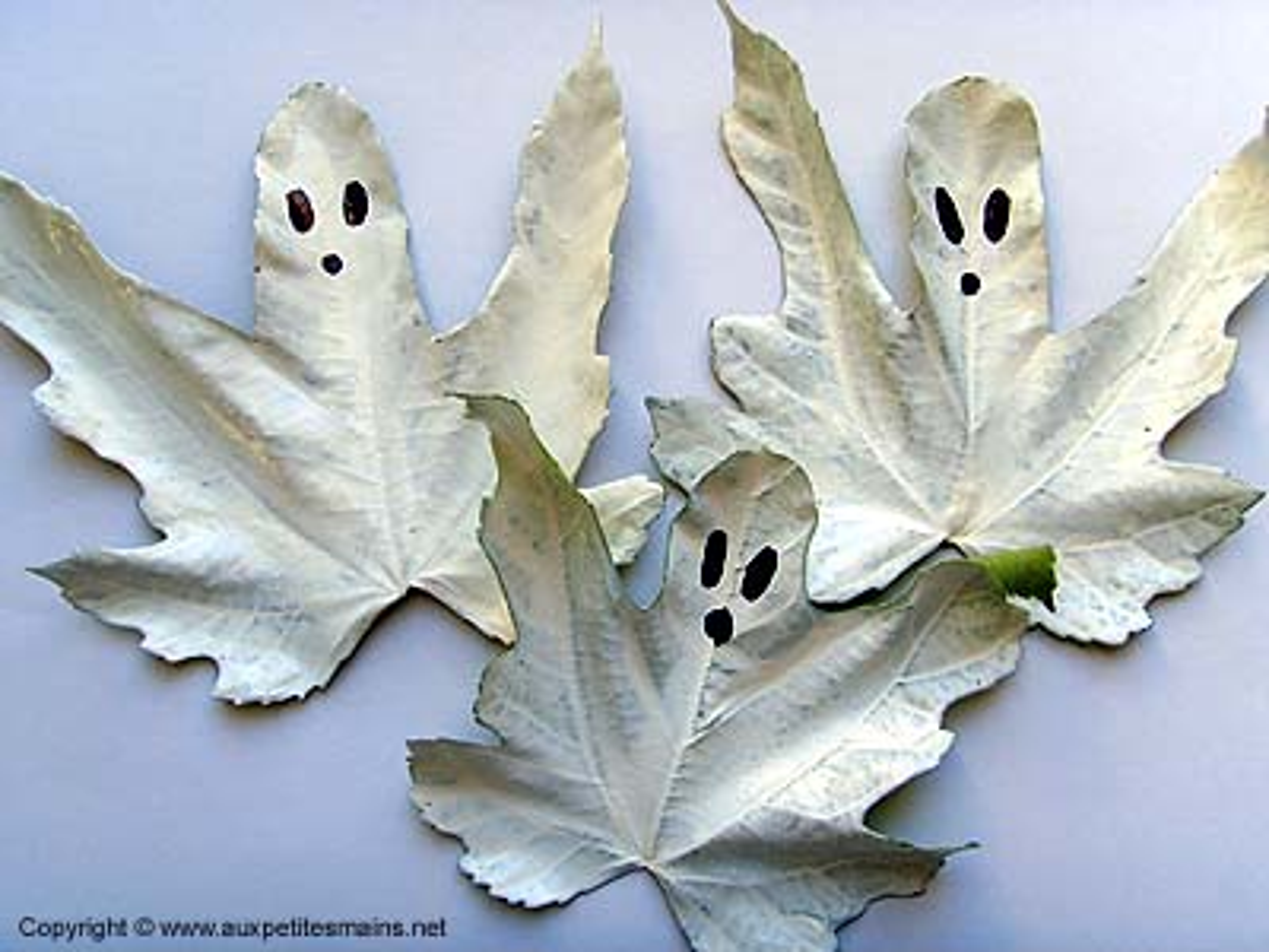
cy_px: 476
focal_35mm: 39
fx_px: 1430
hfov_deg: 47.9
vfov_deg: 36.8
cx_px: 634
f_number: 3.5
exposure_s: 1/125
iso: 80
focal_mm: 6.6
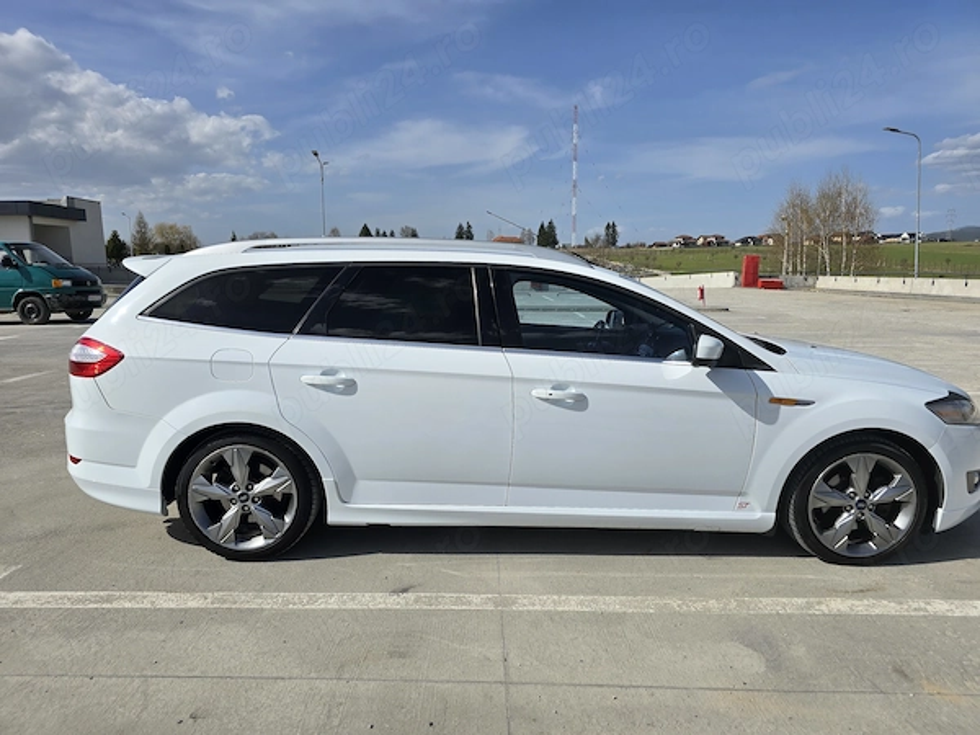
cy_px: 368
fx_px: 651
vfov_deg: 58.9
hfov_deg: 73.9
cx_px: 490
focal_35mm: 23
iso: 12
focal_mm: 6.3
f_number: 1.7
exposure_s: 1/1650
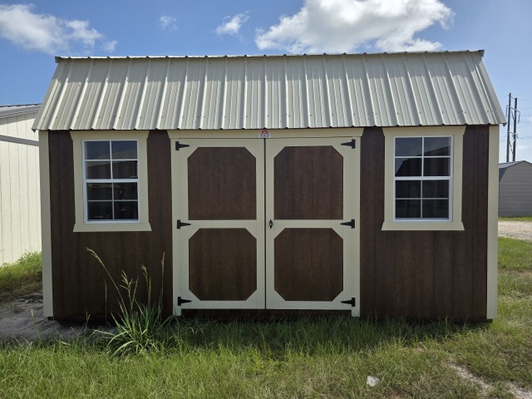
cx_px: 266
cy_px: 200
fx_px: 353
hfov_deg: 73.9
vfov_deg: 58.9
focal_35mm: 23
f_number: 1.7
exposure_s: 1/4434
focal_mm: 6.3
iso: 80
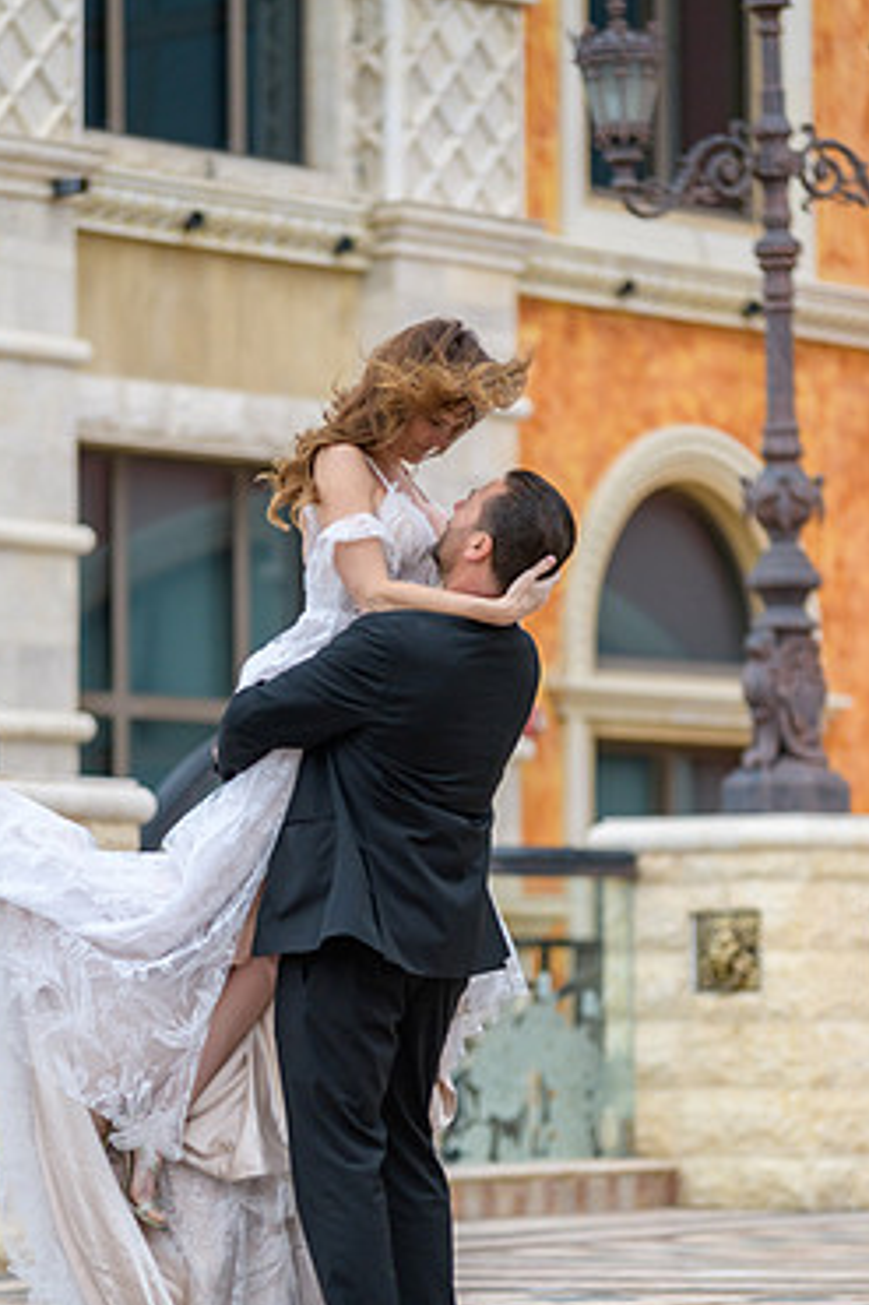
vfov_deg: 12.1
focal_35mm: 170
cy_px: 784
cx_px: 422
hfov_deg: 8.1
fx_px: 6161
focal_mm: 140
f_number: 2.8
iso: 400
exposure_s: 1/3200
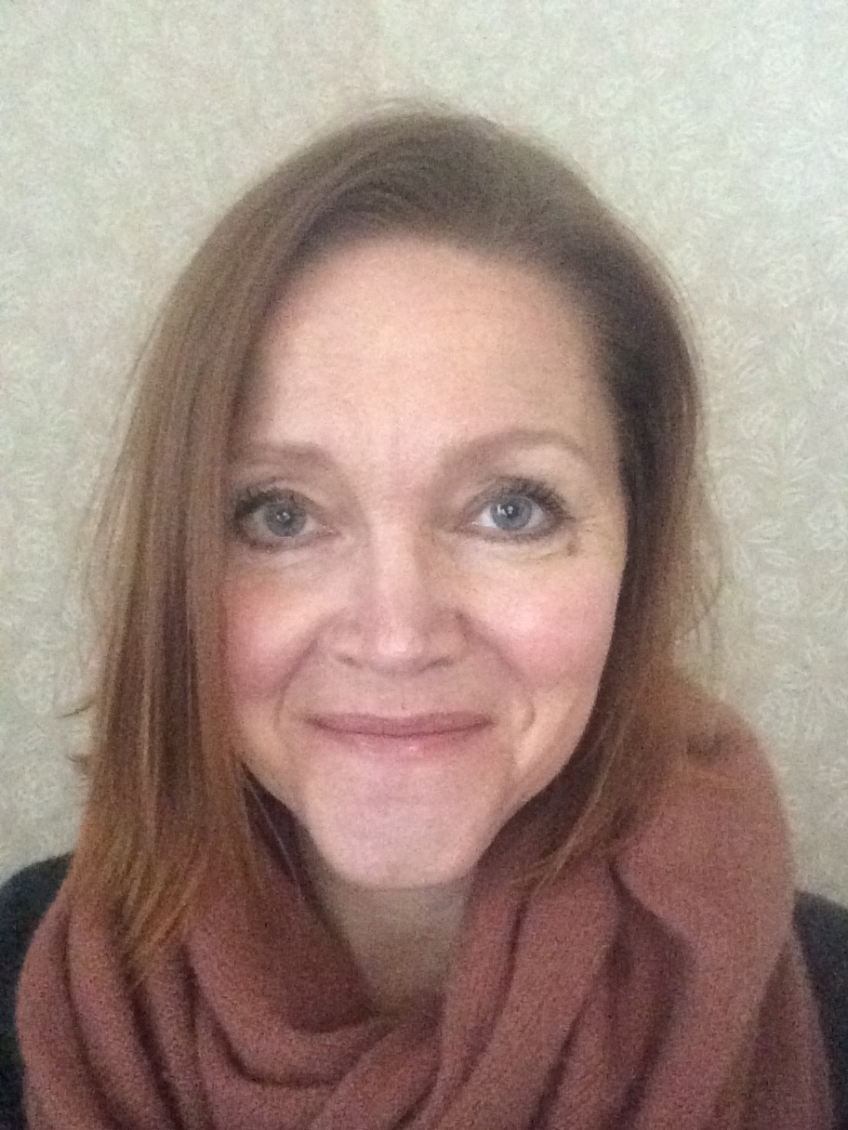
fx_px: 1013
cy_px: 565
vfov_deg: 58.4
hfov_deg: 45.4
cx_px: 424
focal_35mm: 31
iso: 1600
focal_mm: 2.15
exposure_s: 1/17
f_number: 2.4
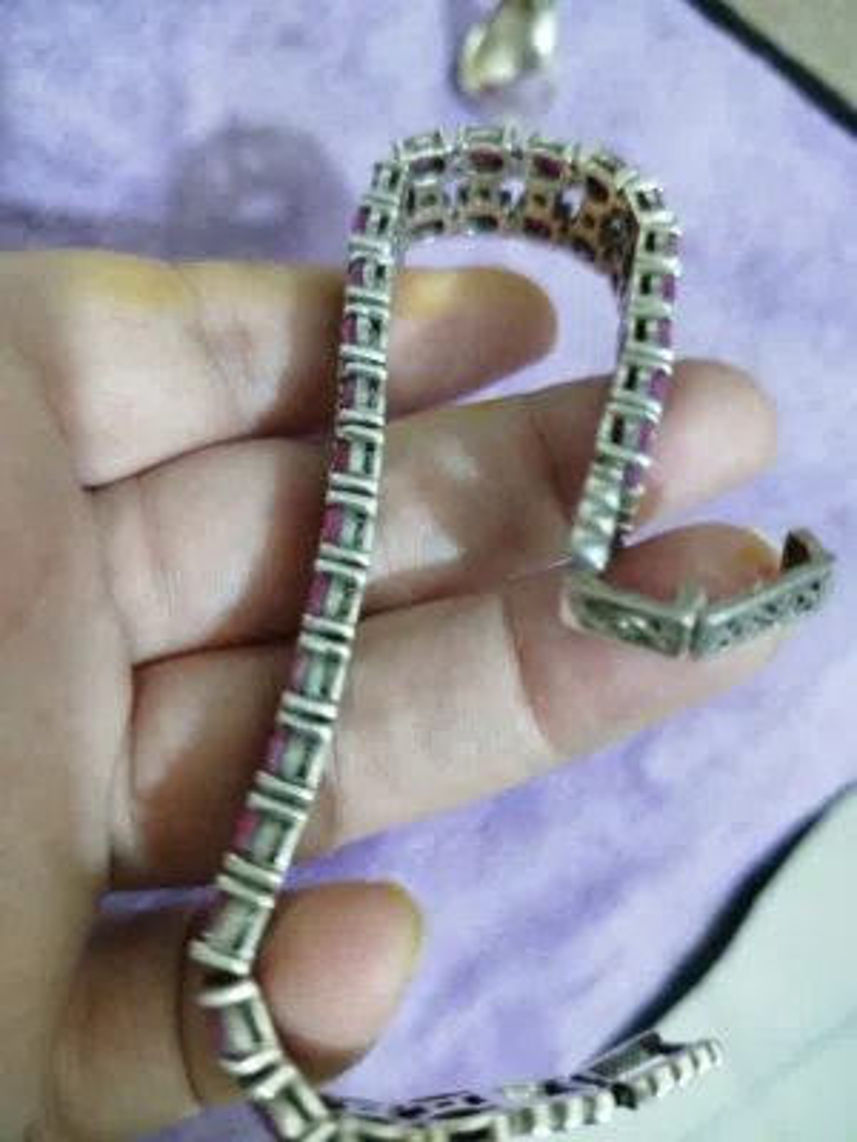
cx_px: 428
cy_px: 571
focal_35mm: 15
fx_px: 495
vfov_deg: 98.2
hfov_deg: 81.7
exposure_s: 1/33
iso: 400
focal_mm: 5.31
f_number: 1.7
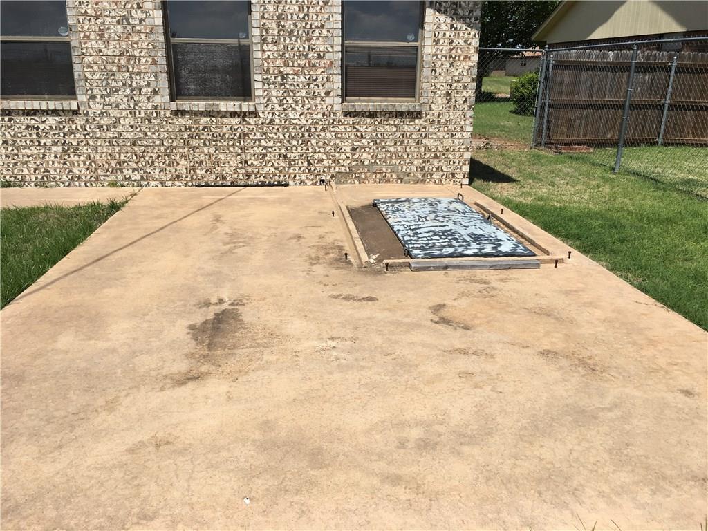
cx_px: 354
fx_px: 593
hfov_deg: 61.7
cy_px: 266
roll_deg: -1.9
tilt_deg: -17.3
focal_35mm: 29
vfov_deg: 48.2
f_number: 2.2
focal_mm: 4.15
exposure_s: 1/2564
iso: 25
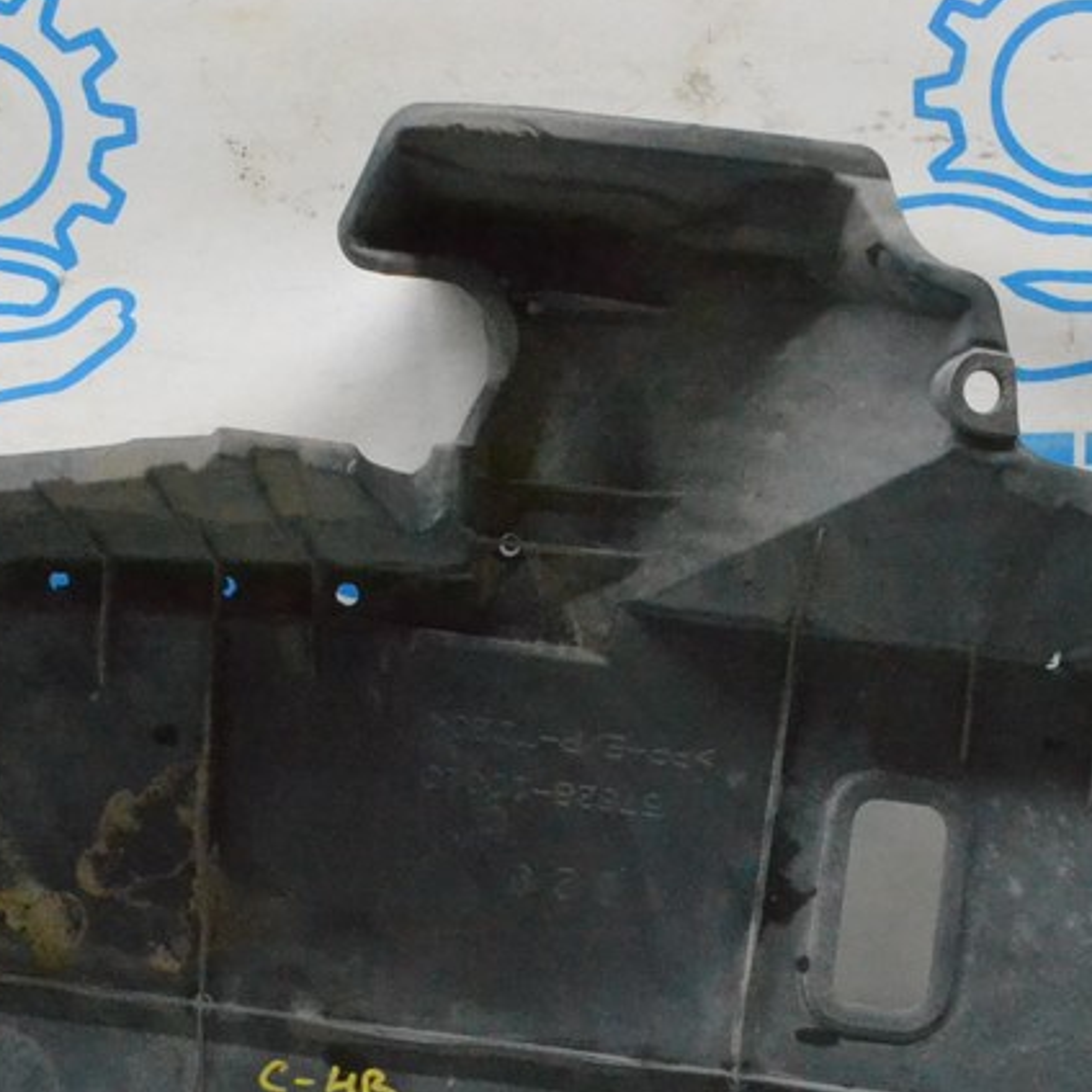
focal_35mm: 80
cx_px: 456
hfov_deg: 21.6
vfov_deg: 21.4
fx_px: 2855
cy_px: 861
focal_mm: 26
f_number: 11
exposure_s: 1/100
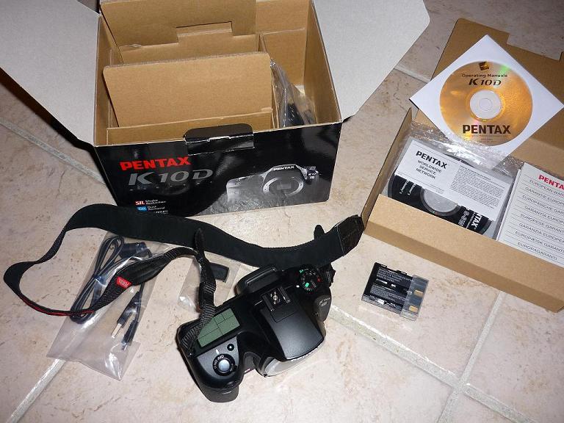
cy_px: 212
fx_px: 538
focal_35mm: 33
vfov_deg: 42.9
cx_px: 282
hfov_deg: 55.4
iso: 100
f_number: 2.8
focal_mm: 5.5
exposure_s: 1/30
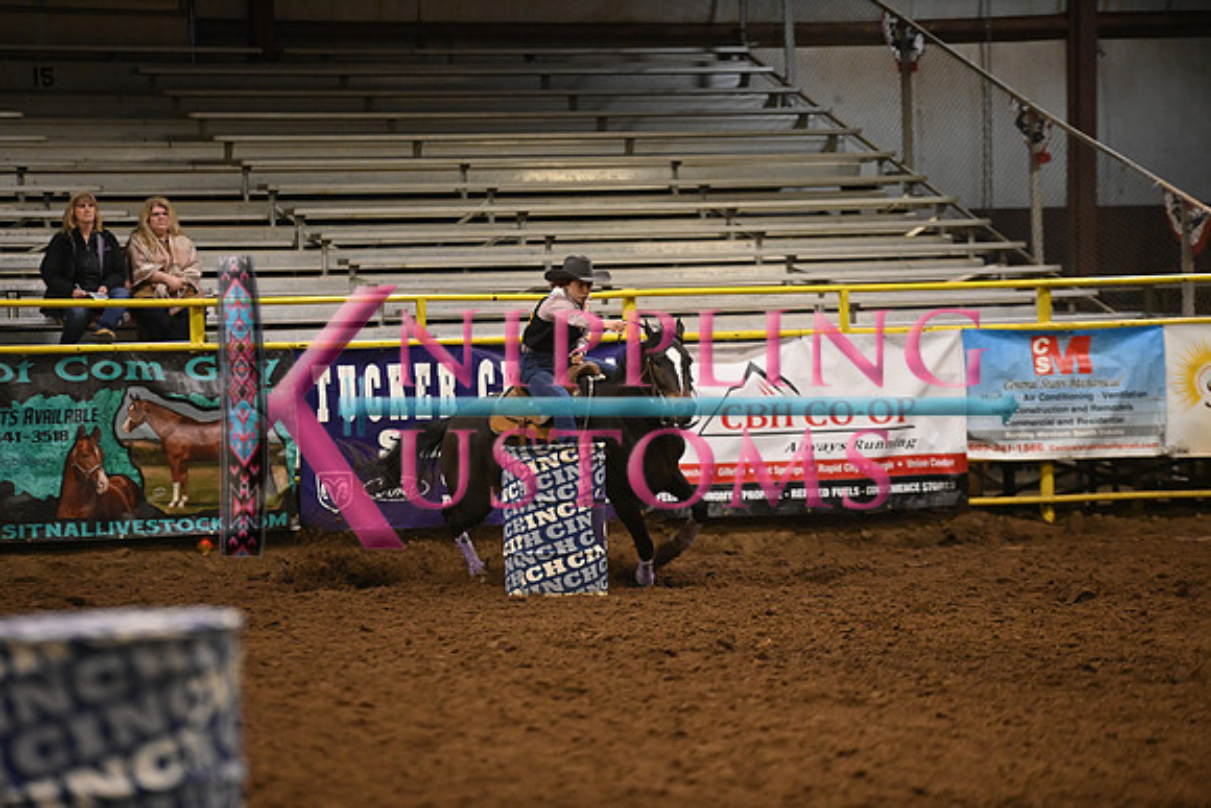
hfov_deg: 10.3
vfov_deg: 6.9
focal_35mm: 200
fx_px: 6729
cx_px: 606
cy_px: 404
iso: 6400
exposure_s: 1/400
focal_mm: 200
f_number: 2.8
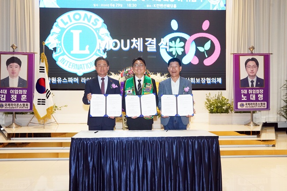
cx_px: 144
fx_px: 263
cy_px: 96
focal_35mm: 33
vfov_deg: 39.9
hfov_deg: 57.2
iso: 8000
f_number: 7.1
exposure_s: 1/200
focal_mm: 33
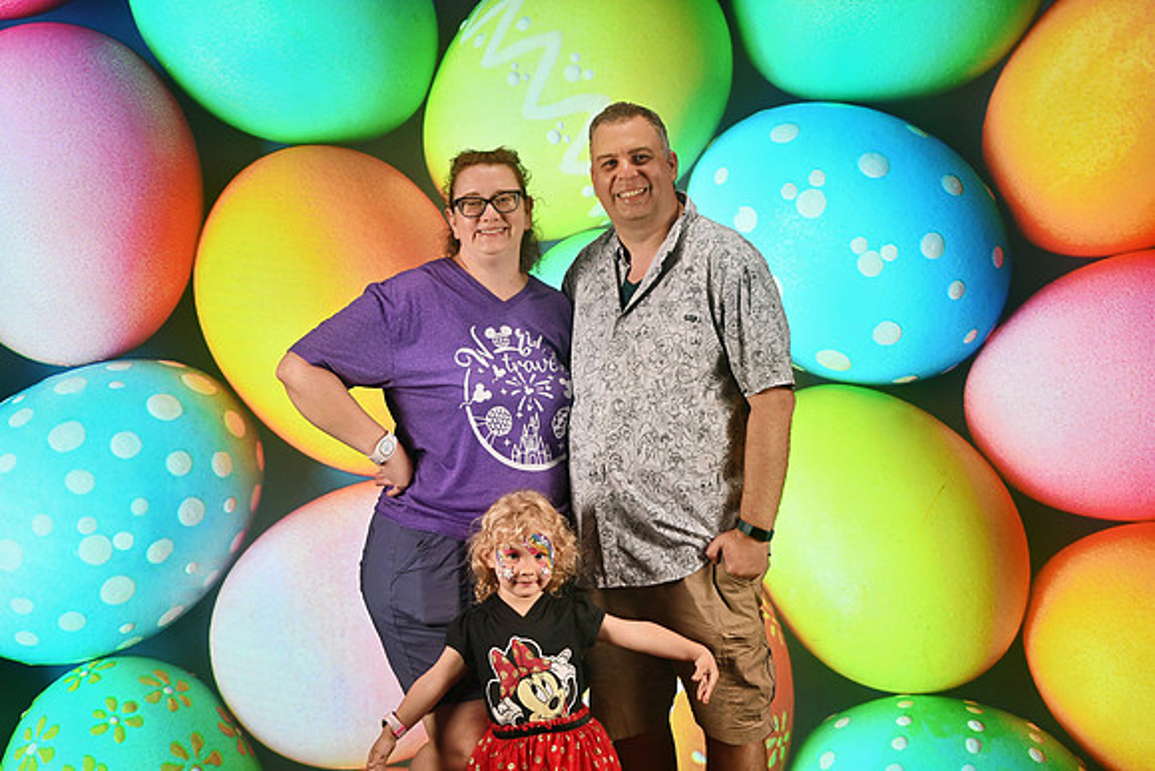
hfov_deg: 33.4
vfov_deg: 22.6
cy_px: 386
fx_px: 1925
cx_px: 578
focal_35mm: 60
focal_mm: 40
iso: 640
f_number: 7.1
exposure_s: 1/200
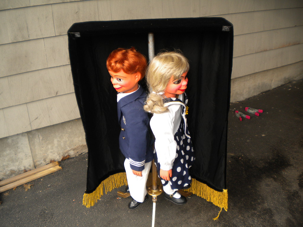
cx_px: 152
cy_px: 114
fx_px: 306
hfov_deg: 52.6
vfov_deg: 40.7
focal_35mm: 35
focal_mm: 6.3
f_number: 3.1
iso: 97
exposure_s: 1/52.7
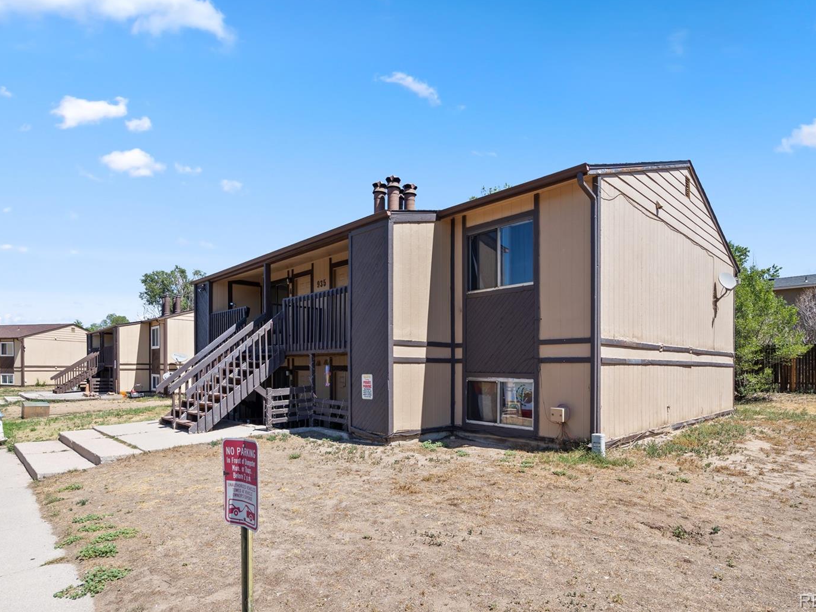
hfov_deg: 87.7
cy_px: 295
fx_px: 424
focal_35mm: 18
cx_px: 418
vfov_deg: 71.6
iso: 250
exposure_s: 1/80
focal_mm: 16
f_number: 9
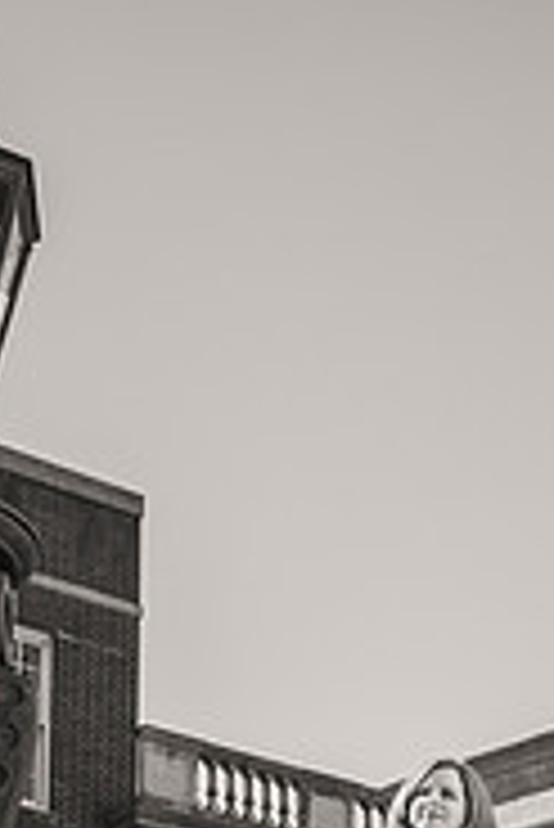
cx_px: 428
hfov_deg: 14.7
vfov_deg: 20.6
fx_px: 2143
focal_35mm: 93
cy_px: 958
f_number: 4
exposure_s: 1/4000
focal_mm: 38
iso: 400
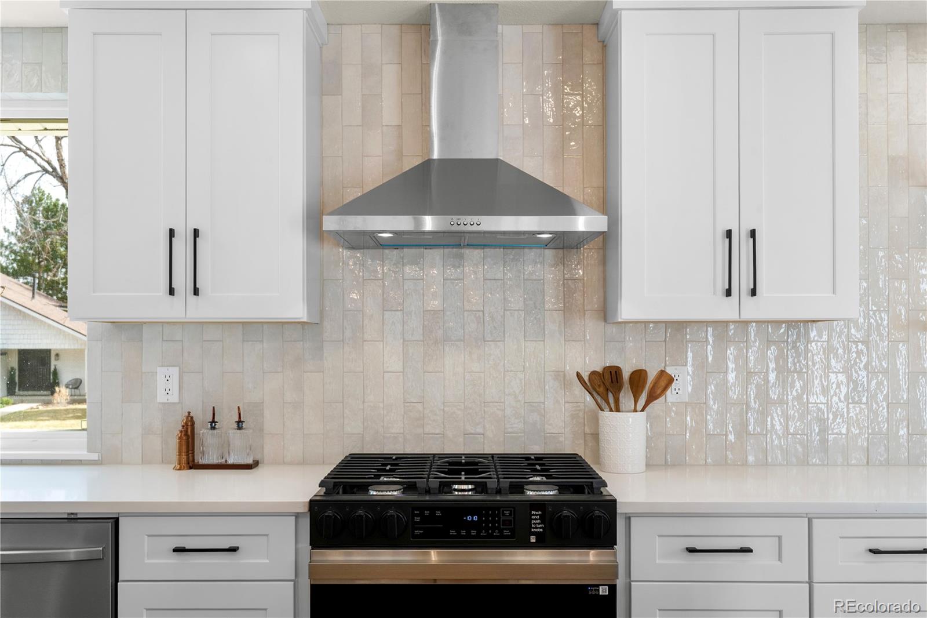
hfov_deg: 54.4
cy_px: 309
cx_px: 464
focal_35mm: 35
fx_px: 901
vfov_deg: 37.8
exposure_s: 1/50
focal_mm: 35
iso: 640
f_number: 10
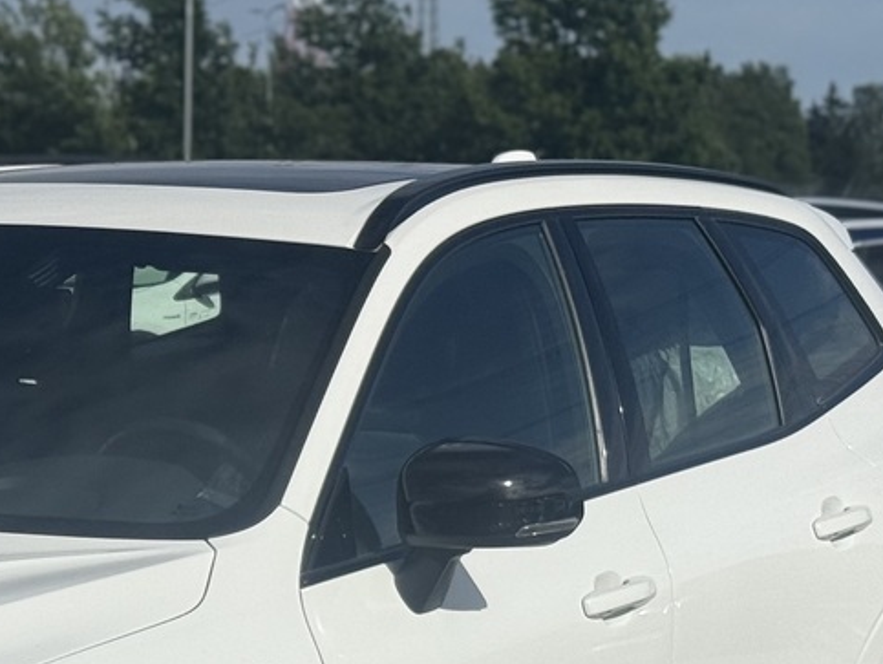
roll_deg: +0.5
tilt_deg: -8.2
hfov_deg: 13.5
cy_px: 706
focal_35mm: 143
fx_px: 3650
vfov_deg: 10.3
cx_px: -84
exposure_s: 1/11364
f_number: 1.78
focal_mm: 6.76
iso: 64
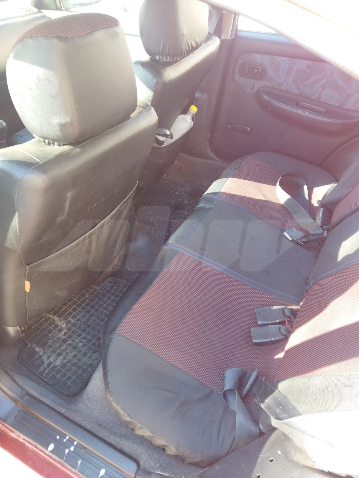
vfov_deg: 65.3
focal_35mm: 27
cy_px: 239
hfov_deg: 51.4
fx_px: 373
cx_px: 180
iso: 110
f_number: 1.79
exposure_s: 1/50
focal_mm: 4.71
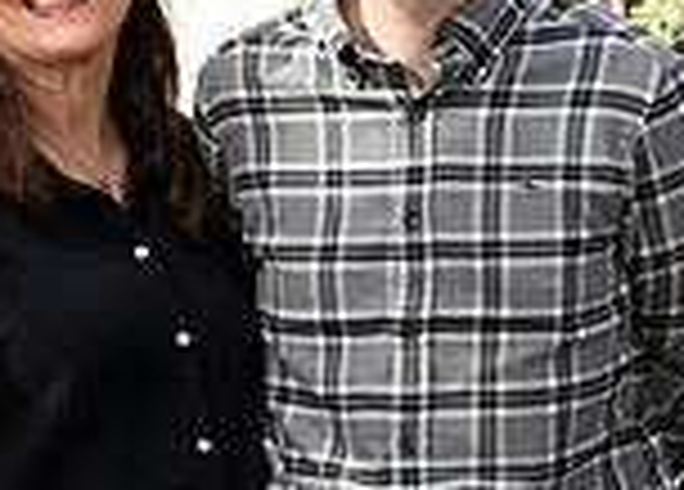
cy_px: 302
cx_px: 582
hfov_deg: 9.9
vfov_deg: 7.1
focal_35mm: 203
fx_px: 3949
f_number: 6.3
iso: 200
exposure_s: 1/200
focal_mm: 50
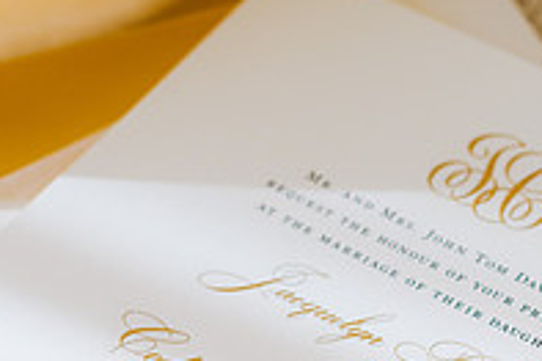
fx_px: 2211
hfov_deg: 14.0
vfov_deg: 9.2
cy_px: 386
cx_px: 278
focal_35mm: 147
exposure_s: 1/640
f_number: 3.5
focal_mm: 50
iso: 320
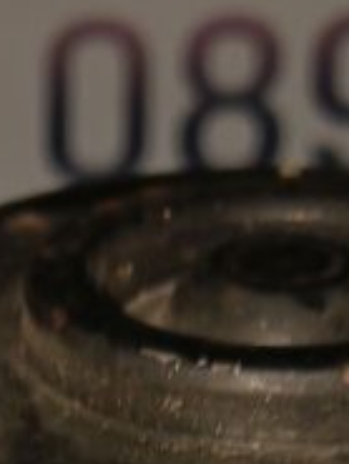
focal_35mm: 136
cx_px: 45
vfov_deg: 11.7
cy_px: 1127
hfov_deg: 10.9
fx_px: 1826
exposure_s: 1/50
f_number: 1.8
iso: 50
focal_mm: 4
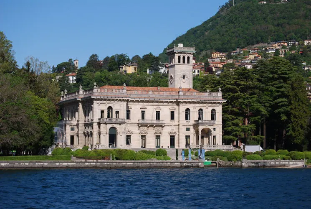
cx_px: 156
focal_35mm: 90
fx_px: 779
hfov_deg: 22.6
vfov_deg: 15.3
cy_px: 104
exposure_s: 1/500
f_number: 5.6
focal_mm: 60
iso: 100
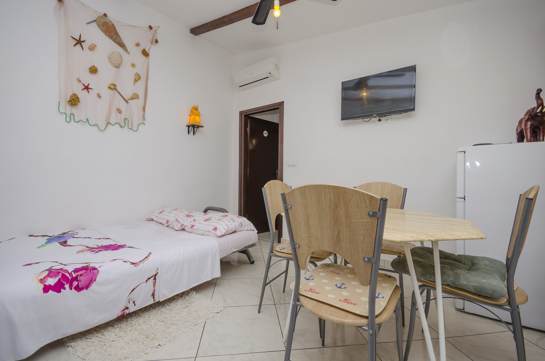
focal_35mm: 15
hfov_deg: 100.5
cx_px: 272
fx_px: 227
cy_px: 180
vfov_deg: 77.1
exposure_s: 1/160
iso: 100
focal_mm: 10
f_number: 7.1
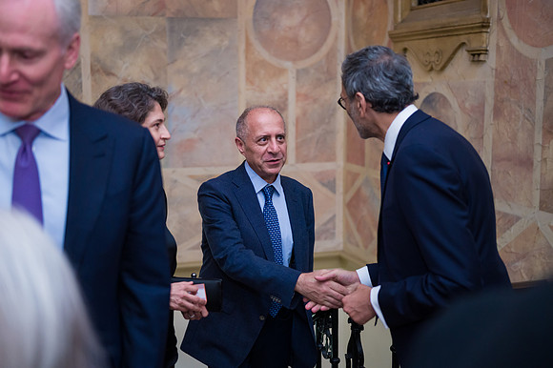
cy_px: 184
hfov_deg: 40.9
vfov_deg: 27.9
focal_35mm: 48
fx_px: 741
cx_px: 277
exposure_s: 1/200
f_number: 3.2
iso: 1600
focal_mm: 48
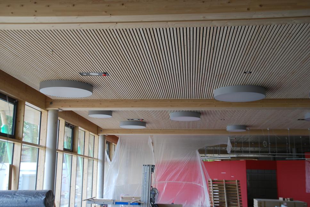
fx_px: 388
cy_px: 104
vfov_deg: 29.9
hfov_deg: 43.6
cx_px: 155
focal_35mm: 45
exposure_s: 1/40
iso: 200
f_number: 4.5
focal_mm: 30
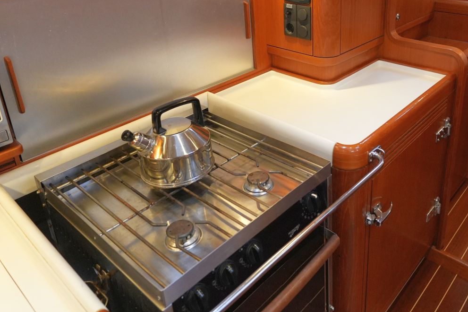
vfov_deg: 39.8
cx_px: 302
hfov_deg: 57.8
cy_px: 73
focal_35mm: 32
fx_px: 415
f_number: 2
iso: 1600
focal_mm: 11
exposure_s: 1/160
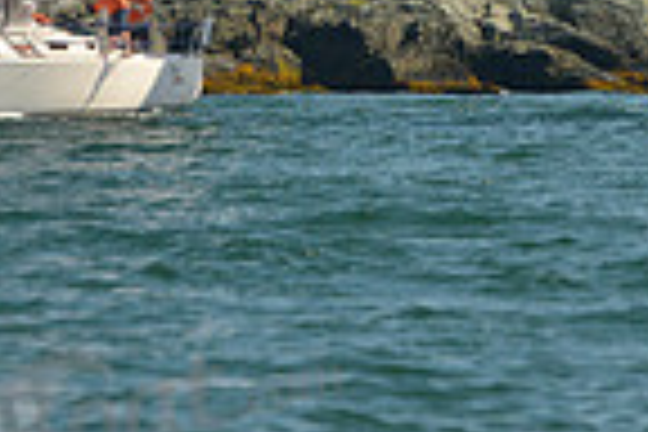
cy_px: -313
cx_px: 580
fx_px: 9449
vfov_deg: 2.6
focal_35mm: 525
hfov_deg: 3.9
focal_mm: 130
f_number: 5.6
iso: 400
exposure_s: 1/1250
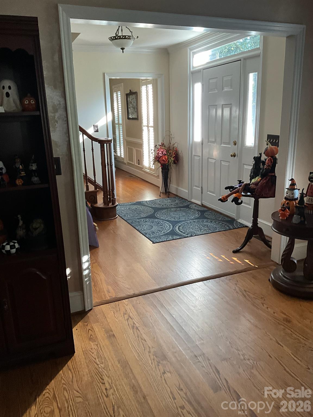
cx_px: 156
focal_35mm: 29
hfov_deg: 48.2
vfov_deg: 61.7
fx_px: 350
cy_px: 208
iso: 125
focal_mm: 3
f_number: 1.8
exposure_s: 1/60
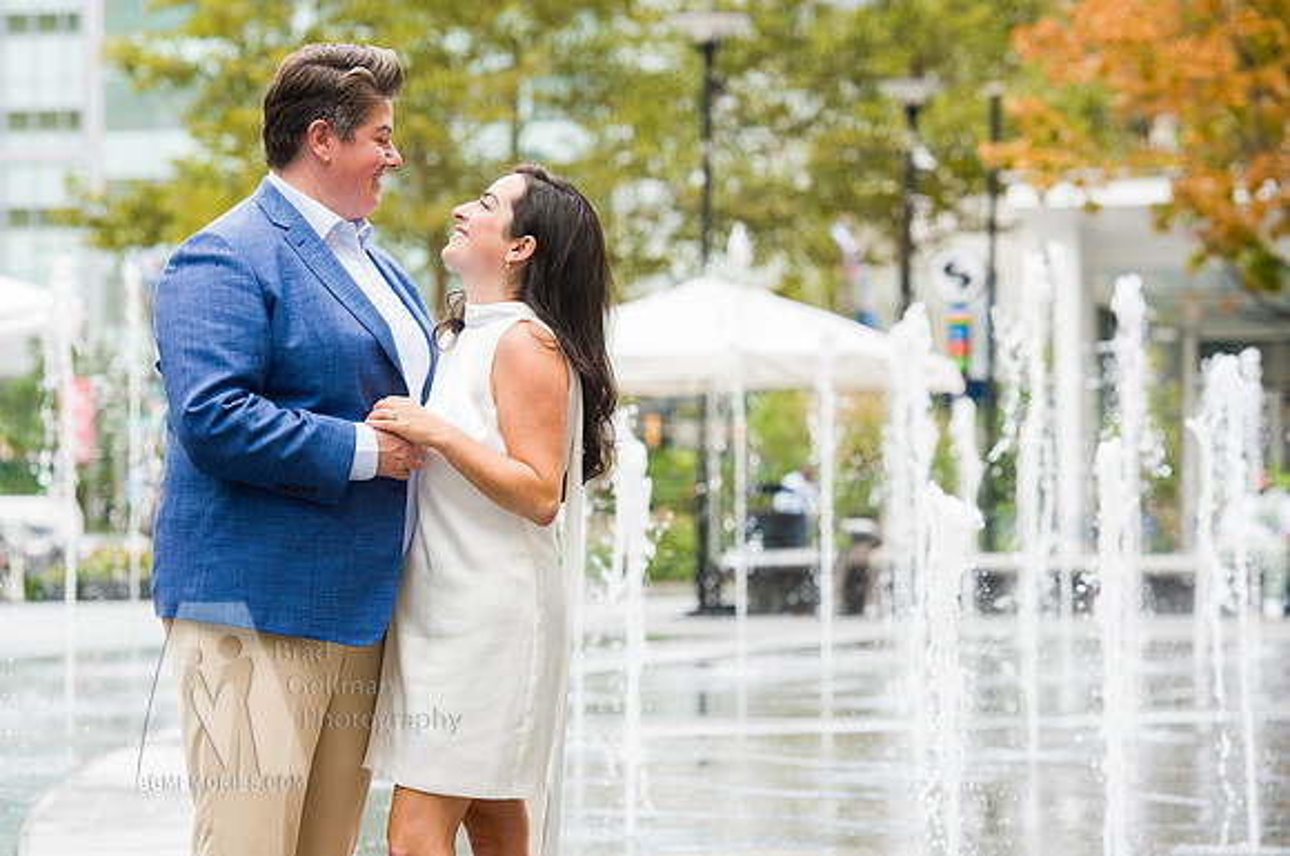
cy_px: 433
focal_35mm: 146
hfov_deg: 14.0
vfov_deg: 9.3
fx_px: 5237
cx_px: 601
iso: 800
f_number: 5
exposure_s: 1/320
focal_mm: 135
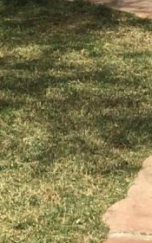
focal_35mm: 219
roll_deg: +0.1
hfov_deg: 6.0
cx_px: 107
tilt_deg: -5.9
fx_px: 1455
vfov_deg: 9.4
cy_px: -78
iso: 25
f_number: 2.2
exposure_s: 1/1374
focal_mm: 4.15
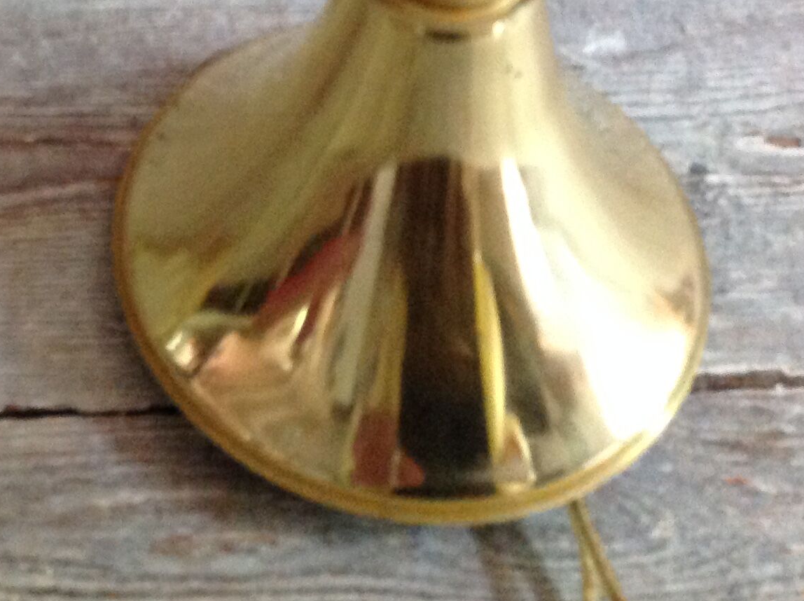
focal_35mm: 79
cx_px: -42
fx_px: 1833
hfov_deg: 23.5
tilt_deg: -55.6
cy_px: -29
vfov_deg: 18.1
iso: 320
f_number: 2.4
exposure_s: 1/15
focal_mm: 4.28
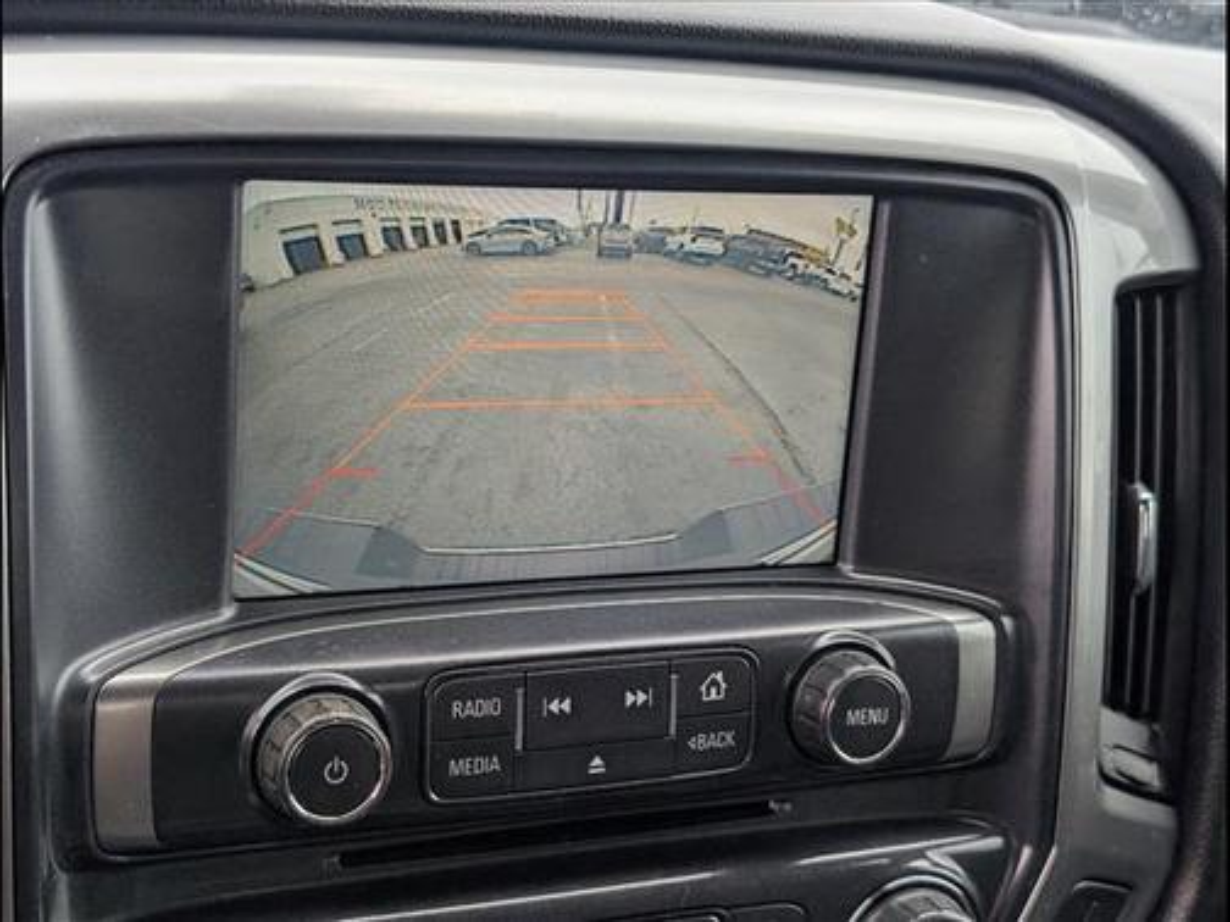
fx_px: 1741
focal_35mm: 49
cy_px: 461
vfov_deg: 29.7
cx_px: 615
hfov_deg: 38.9
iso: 23
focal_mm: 6.9
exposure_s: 1/233
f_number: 1.68
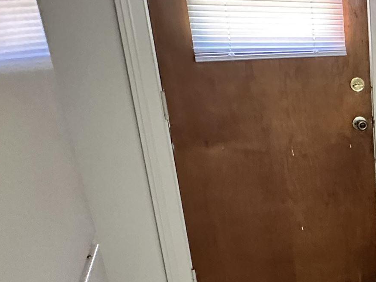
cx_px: 501
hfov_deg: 30.0
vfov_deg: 29.6
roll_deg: -1.6
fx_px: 532
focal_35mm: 49
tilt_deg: -16.0
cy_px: 167
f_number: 2.2
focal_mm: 2.22
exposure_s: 1/60
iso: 800
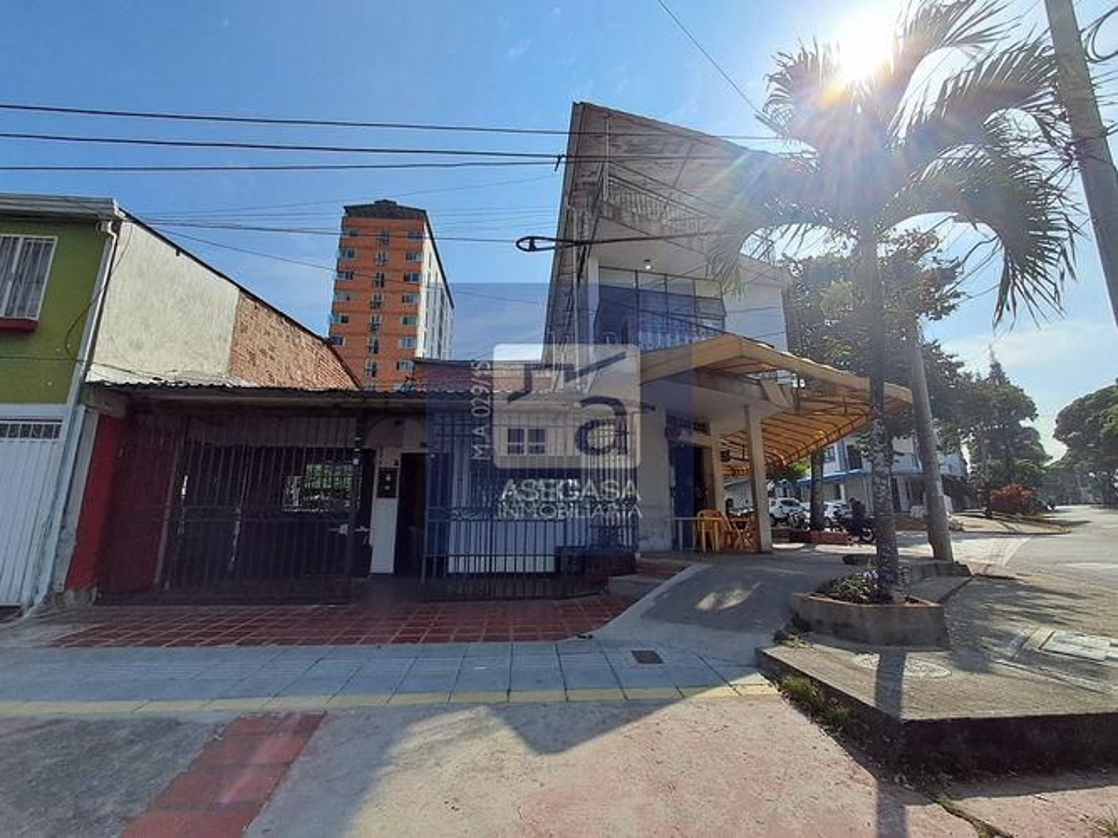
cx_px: 559
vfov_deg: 78.1
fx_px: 517
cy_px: 419
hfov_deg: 94.5
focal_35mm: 16
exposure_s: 1/2545
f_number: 2.2
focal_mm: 1.64
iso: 40
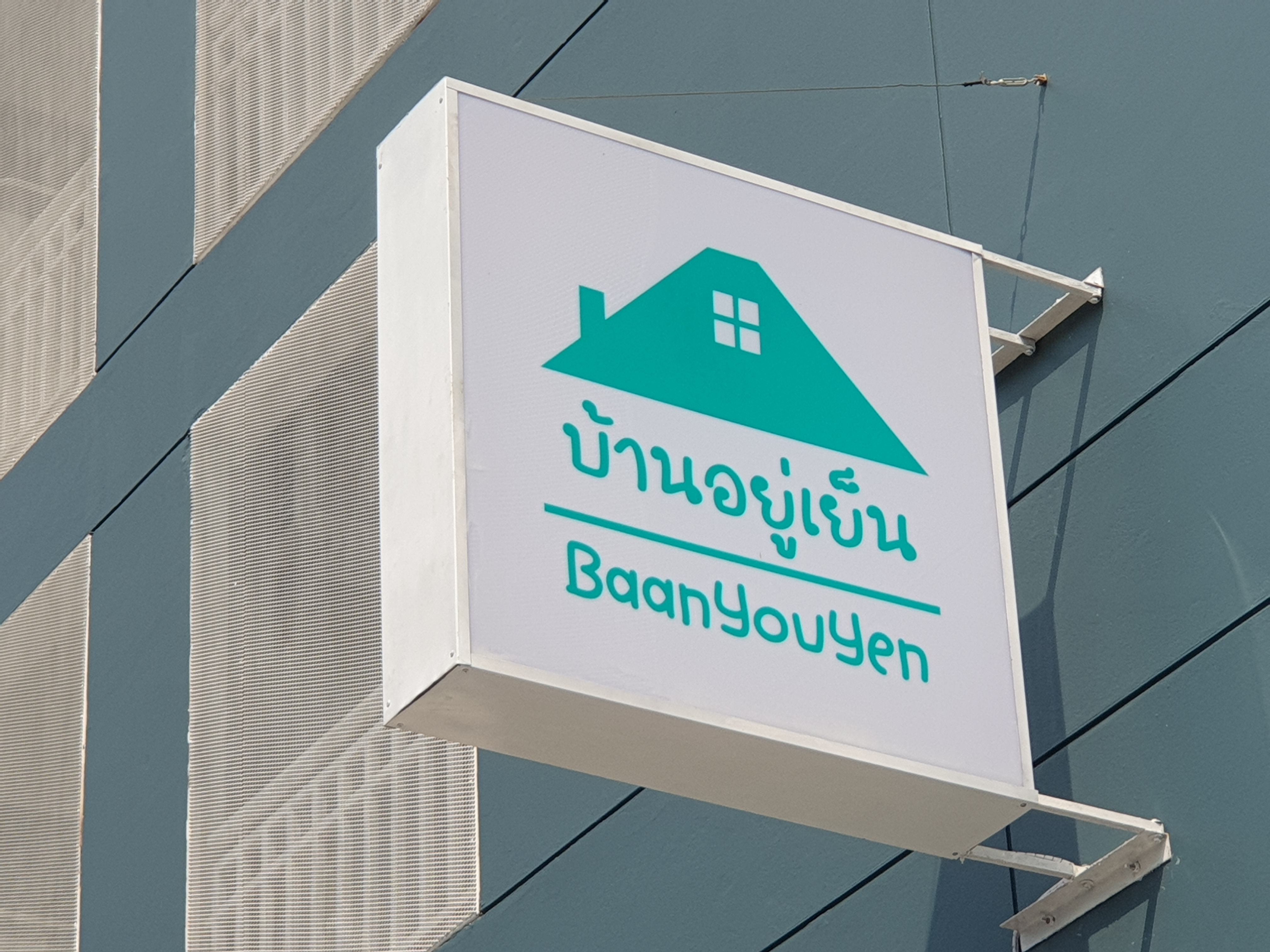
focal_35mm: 52
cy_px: 476
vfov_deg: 28.0
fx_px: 1908
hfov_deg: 36.8
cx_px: 635
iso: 100
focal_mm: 6
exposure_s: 1/1073
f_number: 2.4
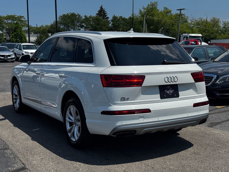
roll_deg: -0.2
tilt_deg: -7.1
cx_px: 114
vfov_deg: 30.3
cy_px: 86
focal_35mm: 48
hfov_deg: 39.7
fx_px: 318
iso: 64
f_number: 1.78
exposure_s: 1/6410
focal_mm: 6.76
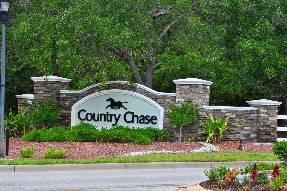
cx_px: 144
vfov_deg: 16.5
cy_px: 96
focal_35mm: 82
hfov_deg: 24.7
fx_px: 657
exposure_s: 1/250
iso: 200
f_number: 8
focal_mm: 55
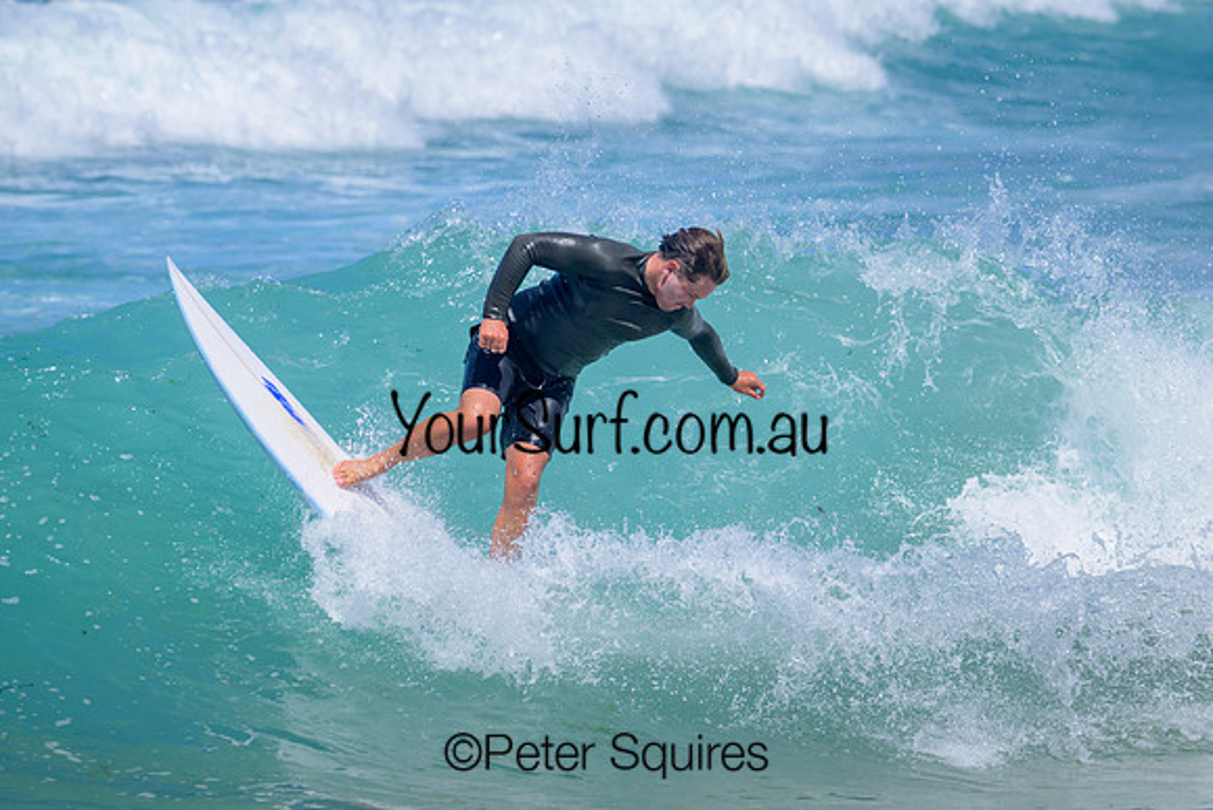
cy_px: 449
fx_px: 17542
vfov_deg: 2.6
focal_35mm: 521
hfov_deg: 4.0
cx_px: 672
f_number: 11
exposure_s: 1/2000
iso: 720
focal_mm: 470
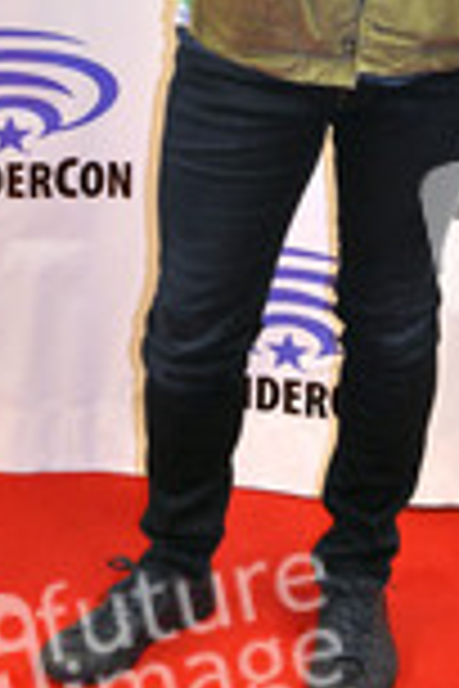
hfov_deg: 14.6
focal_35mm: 94
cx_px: 245
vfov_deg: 20.9
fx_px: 1798
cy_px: -13
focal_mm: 24
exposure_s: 1/60
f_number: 4.5
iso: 1000
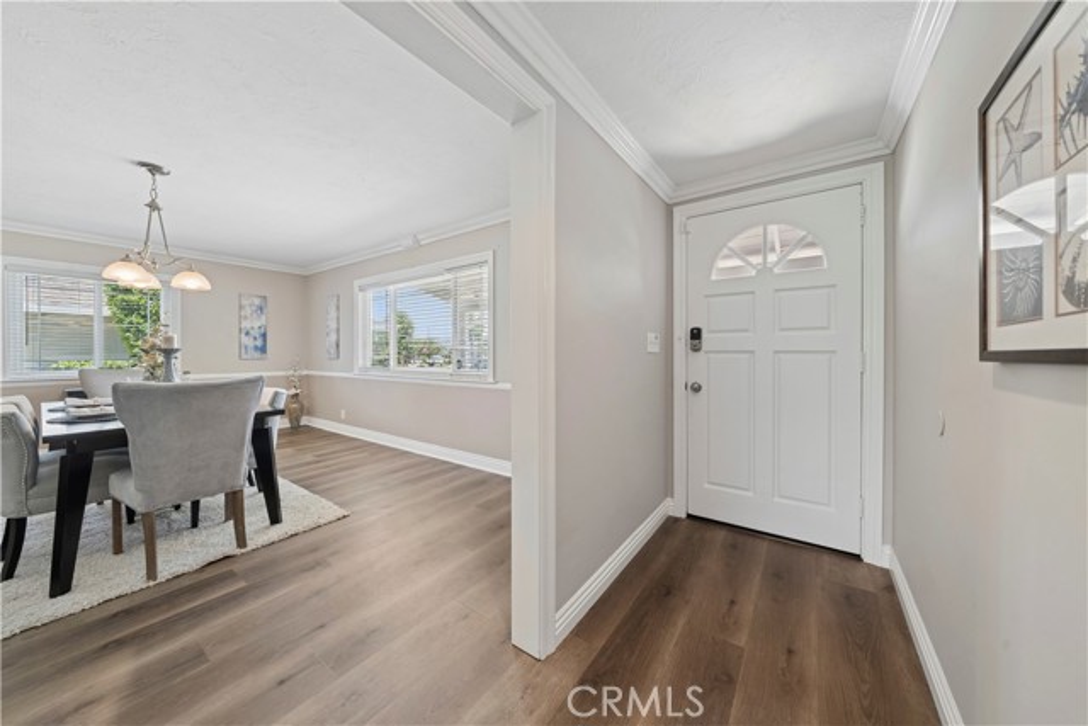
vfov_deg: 90.0
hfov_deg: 112.6
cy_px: 363
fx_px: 363
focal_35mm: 12
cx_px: 544
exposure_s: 1/4
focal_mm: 12
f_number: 8
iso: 100
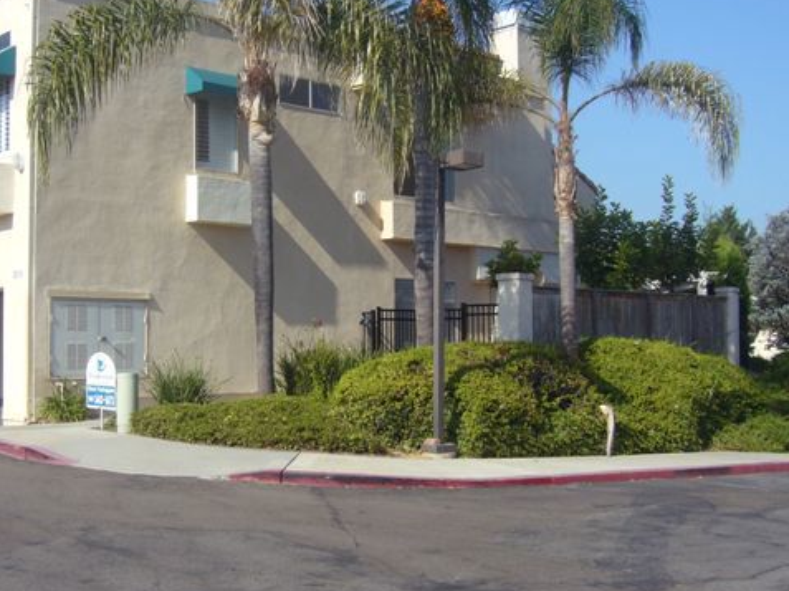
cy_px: 280
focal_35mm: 47
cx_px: 342
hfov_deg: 40.4
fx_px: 1070
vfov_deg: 30.8
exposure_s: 1/500
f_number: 5.6
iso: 100
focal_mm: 5.8
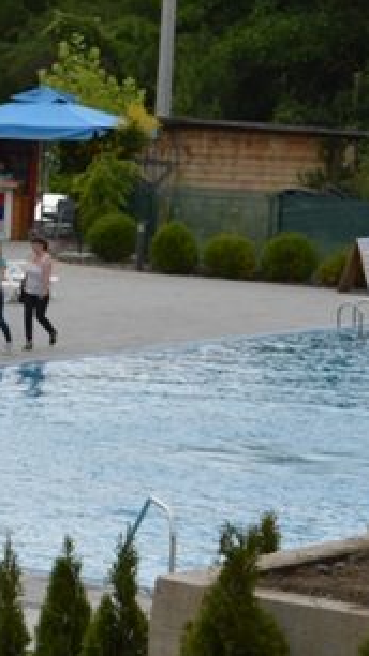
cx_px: -603
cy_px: 241
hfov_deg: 6.1
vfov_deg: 11.4
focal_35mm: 189
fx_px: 3289
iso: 200
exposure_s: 1/800
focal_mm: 36
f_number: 5
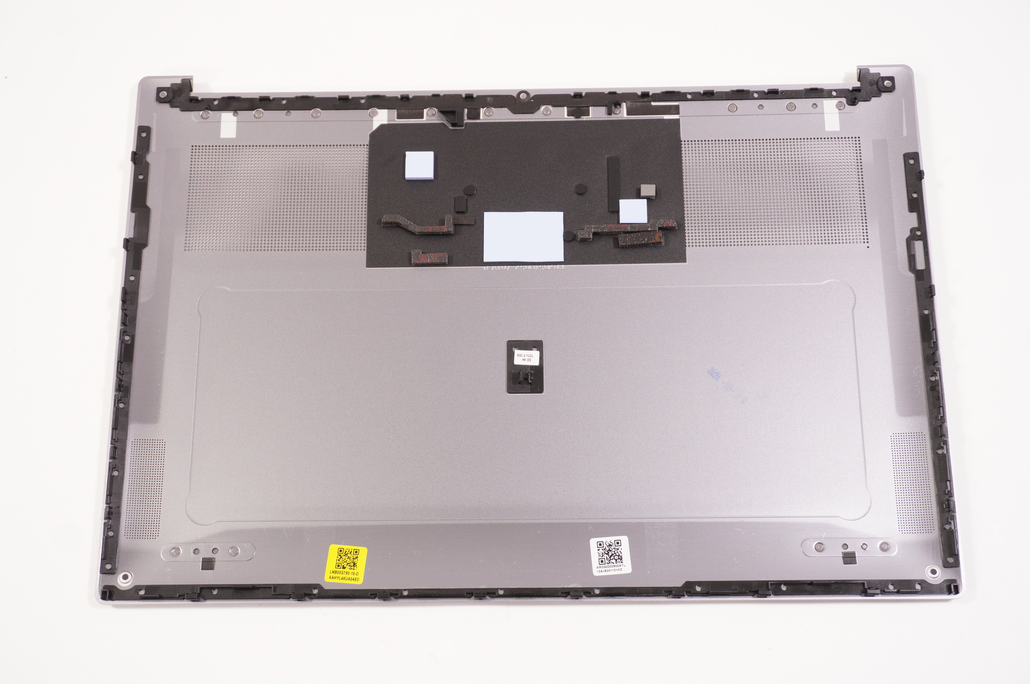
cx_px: 515
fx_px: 1286
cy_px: 342
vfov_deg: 29.8
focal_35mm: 45
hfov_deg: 43.6
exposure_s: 1/100
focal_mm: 30
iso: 500
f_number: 5.6
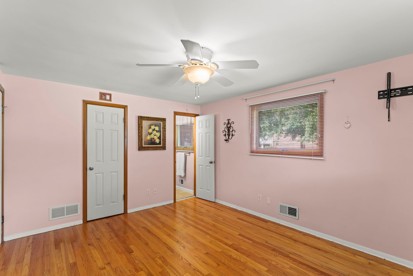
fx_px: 188
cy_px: 144
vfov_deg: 72.3
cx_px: 212
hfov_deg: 95.2
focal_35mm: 16
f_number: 13
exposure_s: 5
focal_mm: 15.4
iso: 100
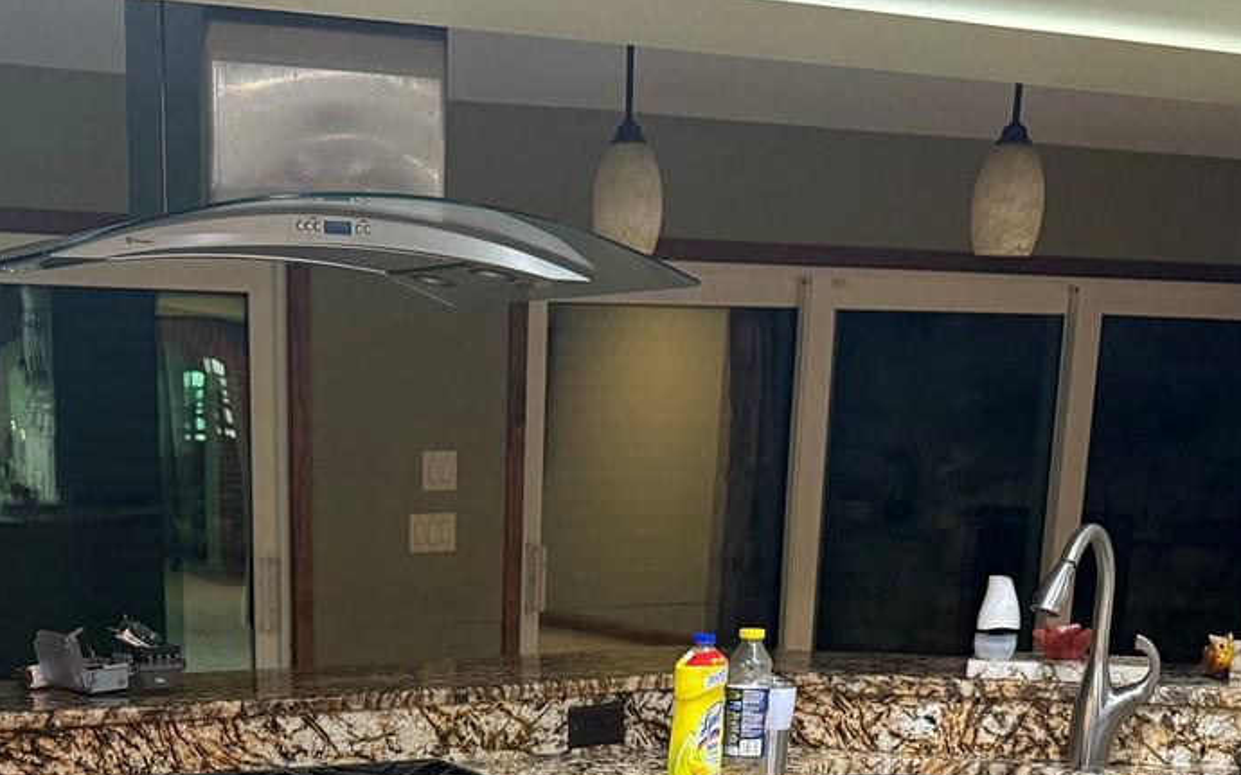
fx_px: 1995
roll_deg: -0.3
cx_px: 399
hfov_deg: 34.2
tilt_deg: -16.2
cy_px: 960
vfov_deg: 20.4
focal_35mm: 59
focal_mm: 6.76
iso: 320
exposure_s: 1/60
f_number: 1.78
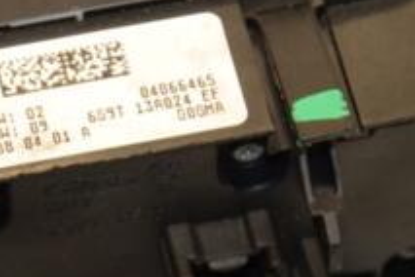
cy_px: 222
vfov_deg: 3.1
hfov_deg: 4.6
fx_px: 5111
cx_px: 70
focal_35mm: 443
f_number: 6.3
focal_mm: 105
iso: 800
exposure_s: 1/200
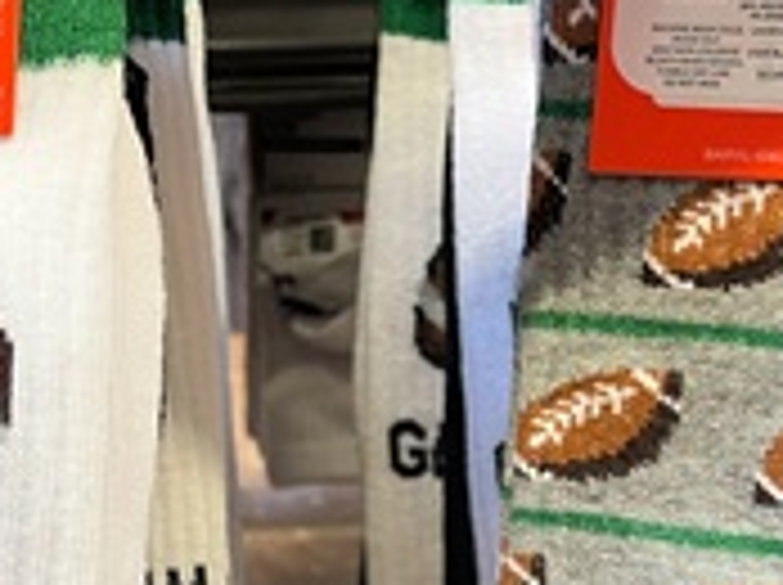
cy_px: 457
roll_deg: +1.8
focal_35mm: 72
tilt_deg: -20.4
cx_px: 248
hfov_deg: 26.9
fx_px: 1626
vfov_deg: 20.2
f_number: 1.6
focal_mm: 5.1
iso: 250
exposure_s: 1/60
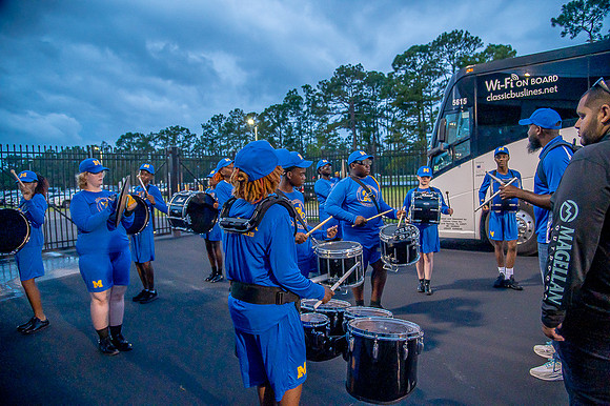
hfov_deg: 73.8
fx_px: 406
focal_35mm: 24
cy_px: 203
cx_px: 305
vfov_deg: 53.1
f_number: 4
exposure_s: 1/250
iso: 1250
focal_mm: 24
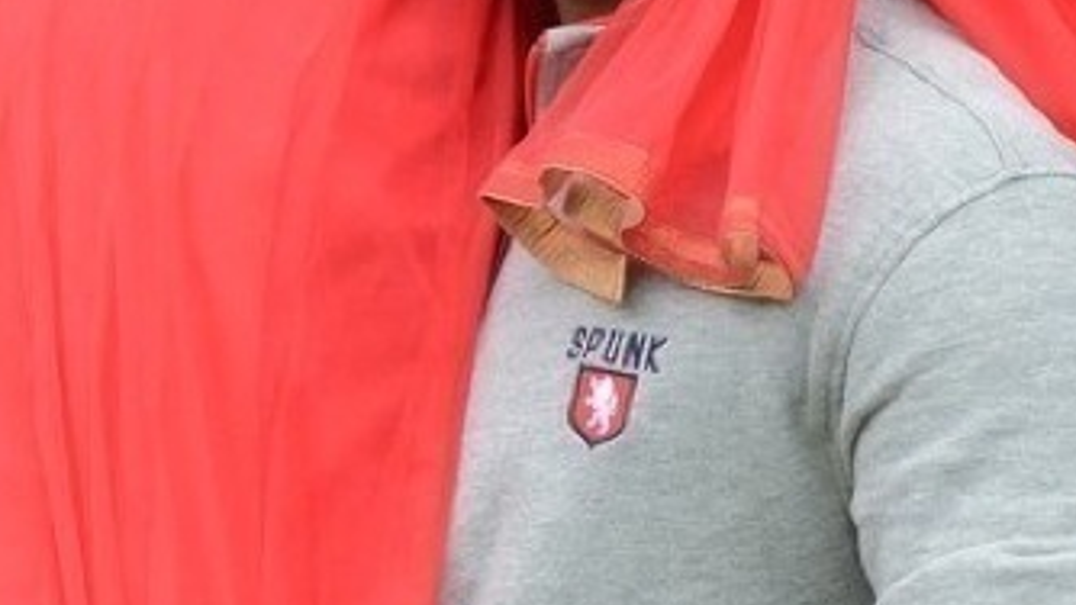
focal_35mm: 564
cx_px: 351
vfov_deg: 2.2
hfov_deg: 3.8
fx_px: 16094
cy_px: 814
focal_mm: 100
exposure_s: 1/320
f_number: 4.5
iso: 200
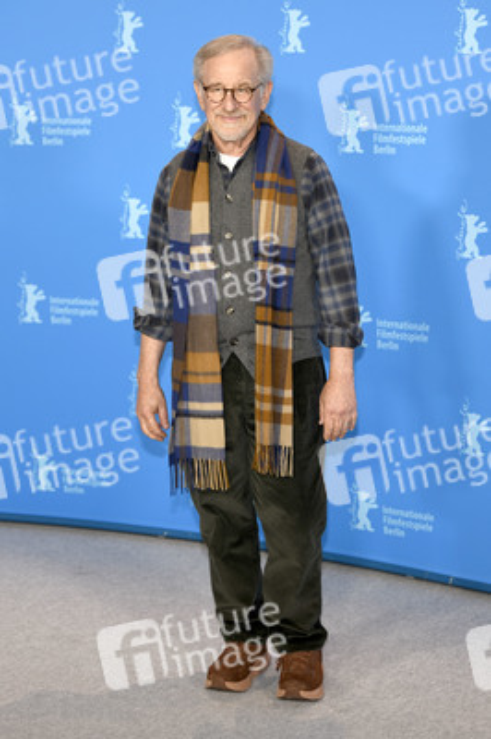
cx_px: 246
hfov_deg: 16.0
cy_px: 370
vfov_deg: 23.9
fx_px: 1742
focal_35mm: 85
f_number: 3.2
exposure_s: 1/400
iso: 640
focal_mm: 85
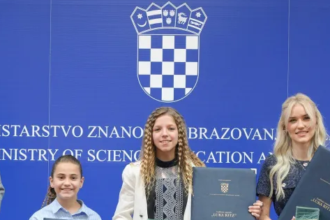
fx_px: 751
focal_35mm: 82
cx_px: 128
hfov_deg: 24.7
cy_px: 167
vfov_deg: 16.6
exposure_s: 1/160
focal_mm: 51
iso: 3200
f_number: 4.5
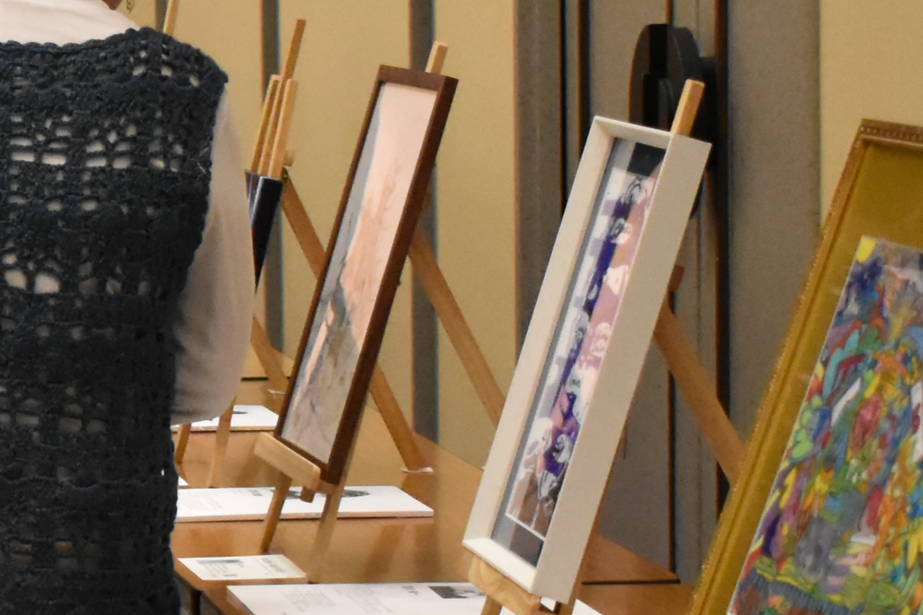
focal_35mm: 191
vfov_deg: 7.2
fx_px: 4899
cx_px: -703
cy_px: 224
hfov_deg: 10.2
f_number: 5
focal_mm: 31
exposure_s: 1/100
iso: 3200
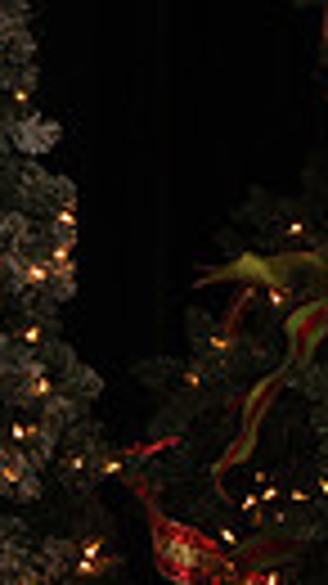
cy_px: 288
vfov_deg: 19.1
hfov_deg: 7.7
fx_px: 1734
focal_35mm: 112
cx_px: 1281
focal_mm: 24
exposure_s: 1/125
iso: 1000
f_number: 5.6
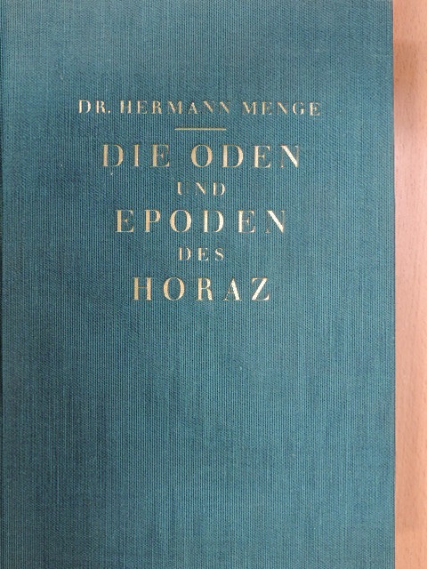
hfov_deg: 26.6
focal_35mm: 55
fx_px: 905
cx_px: 214
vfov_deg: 34.9
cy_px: 284
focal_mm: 9.8
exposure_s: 1/15
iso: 800
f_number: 4.6
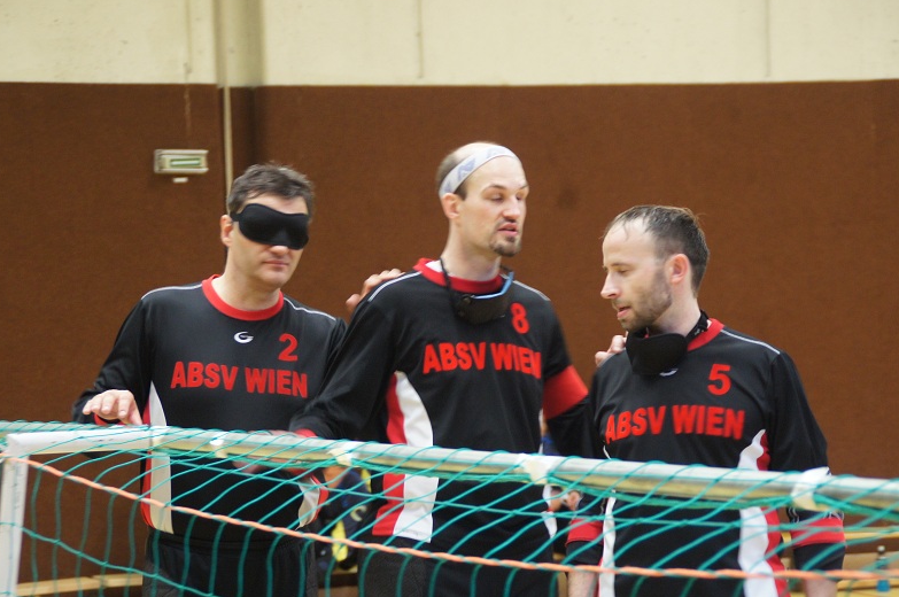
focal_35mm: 138
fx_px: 3442
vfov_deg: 9.9
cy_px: 302
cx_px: 449
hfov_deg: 14.9
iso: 1600
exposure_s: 1/20
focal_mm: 90
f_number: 5.6
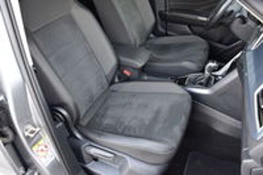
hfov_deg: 62.0
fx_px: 219
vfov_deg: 43.5
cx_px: 132
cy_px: 88
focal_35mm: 30
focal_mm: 20
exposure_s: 1/60
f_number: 4
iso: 450
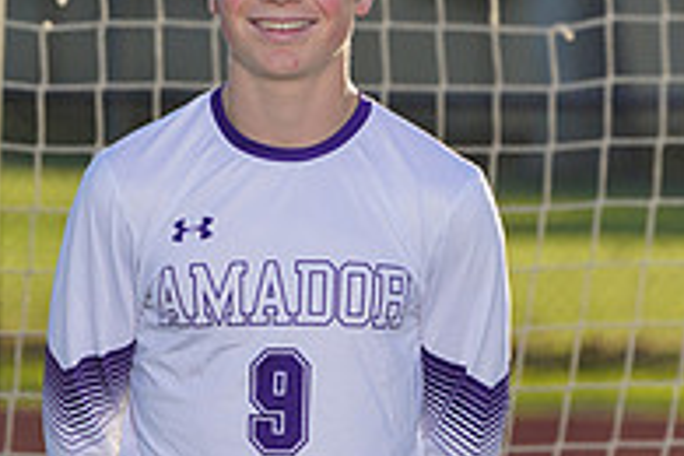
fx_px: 14667
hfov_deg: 2.7
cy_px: 645
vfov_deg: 1.8
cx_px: 107
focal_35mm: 772
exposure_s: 1/200
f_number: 8
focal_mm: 259
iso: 100
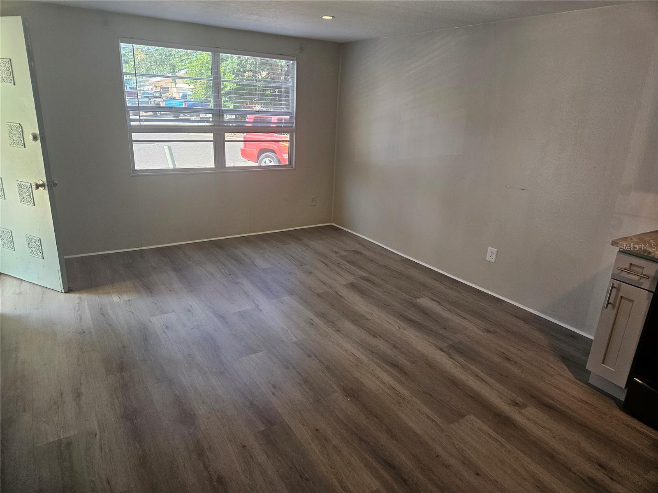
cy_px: 246
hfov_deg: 73.9
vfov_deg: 58.9
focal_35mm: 23
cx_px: 329
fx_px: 437
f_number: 1.8
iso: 200
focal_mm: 5.4
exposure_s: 1/120
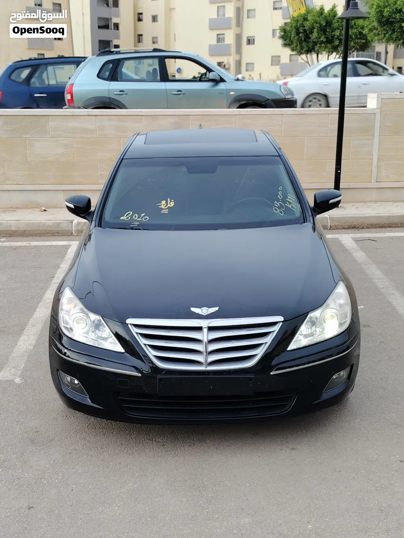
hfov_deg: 30.3
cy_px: 269
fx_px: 747
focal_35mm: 48
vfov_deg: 39.7
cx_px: 202
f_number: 13
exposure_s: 1/141
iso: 100
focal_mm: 5.25
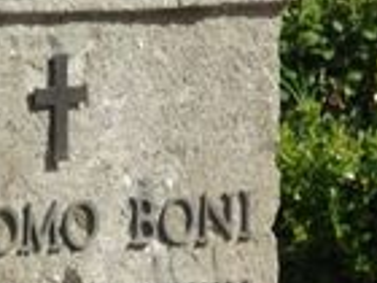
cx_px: -51
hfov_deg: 1.5
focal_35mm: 1329
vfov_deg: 1.1
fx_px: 14474
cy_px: 135
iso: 160
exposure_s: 1/500
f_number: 6.3
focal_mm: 70.55
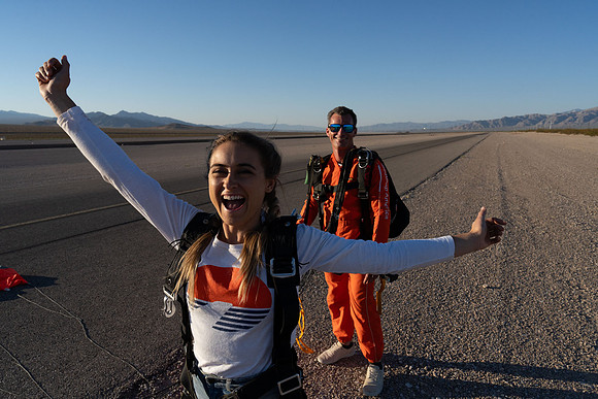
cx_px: 299
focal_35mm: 24
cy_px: 200
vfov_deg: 53.2
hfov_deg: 73.7
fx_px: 399
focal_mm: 24
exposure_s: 1/2000
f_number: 9
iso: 800
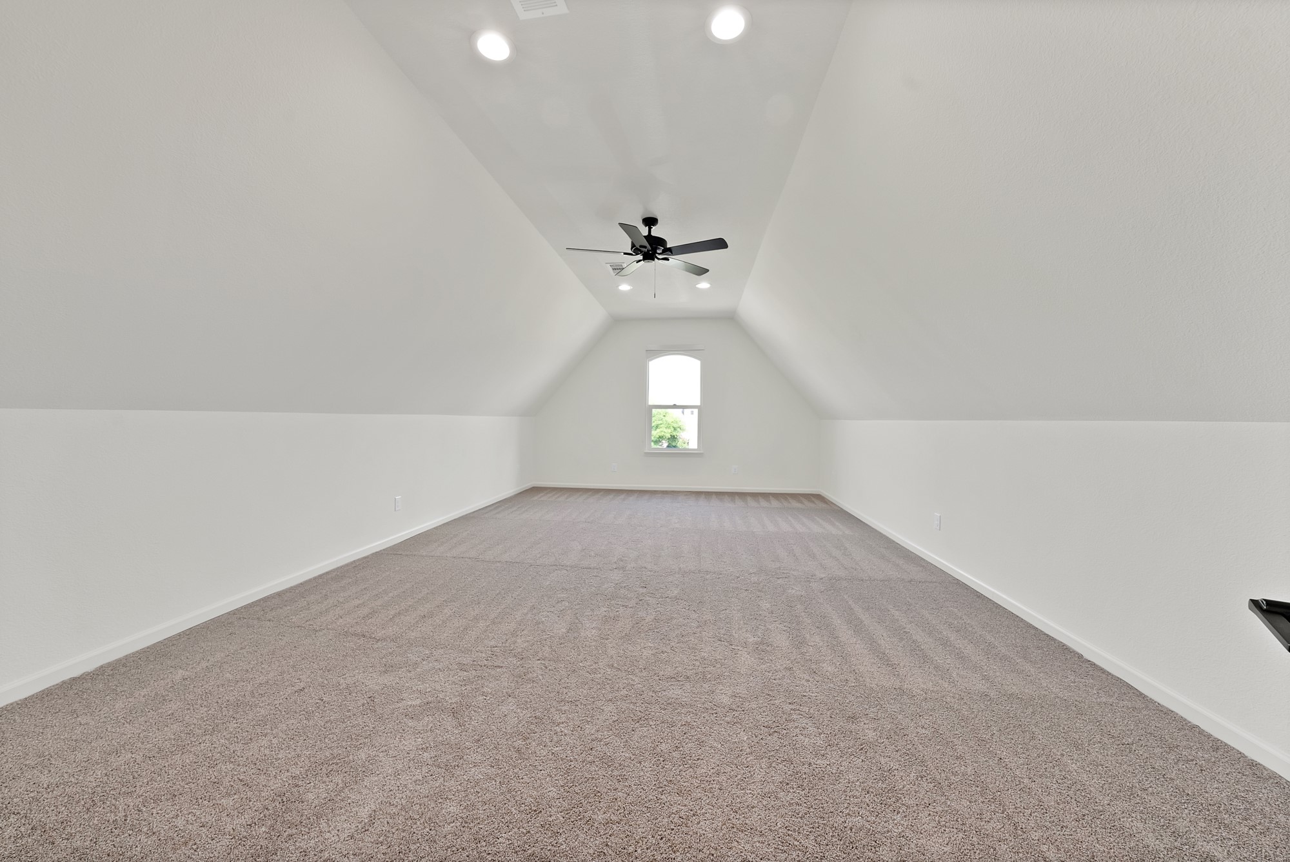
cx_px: 645
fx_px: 430
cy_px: 431
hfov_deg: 112.6
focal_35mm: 12
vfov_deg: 90.1
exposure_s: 1/3
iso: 640
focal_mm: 12
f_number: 9
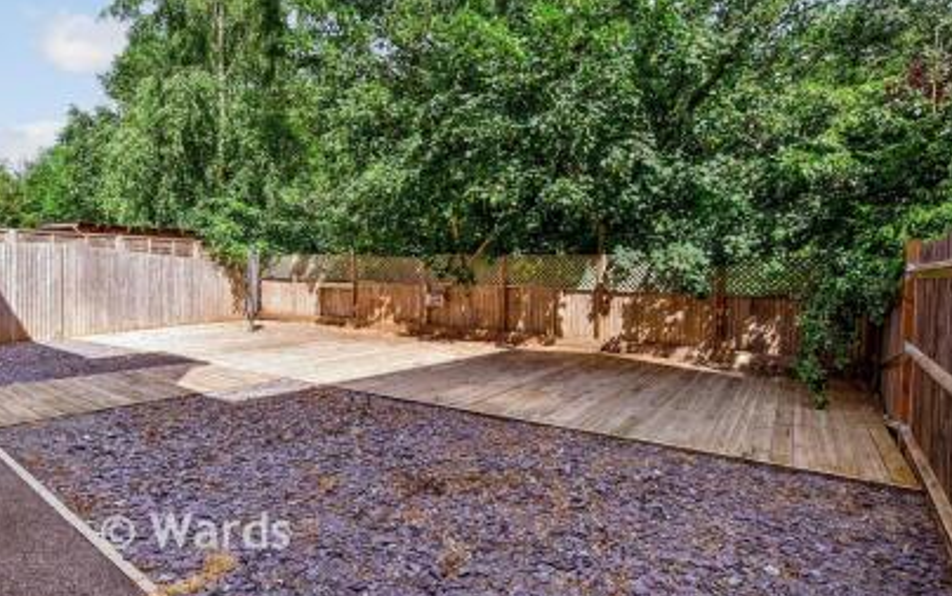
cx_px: 464
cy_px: 274
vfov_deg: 65.0
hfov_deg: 91.0
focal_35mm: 18
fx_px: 467
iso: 320
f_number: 8
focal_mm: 10
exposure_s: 1/500
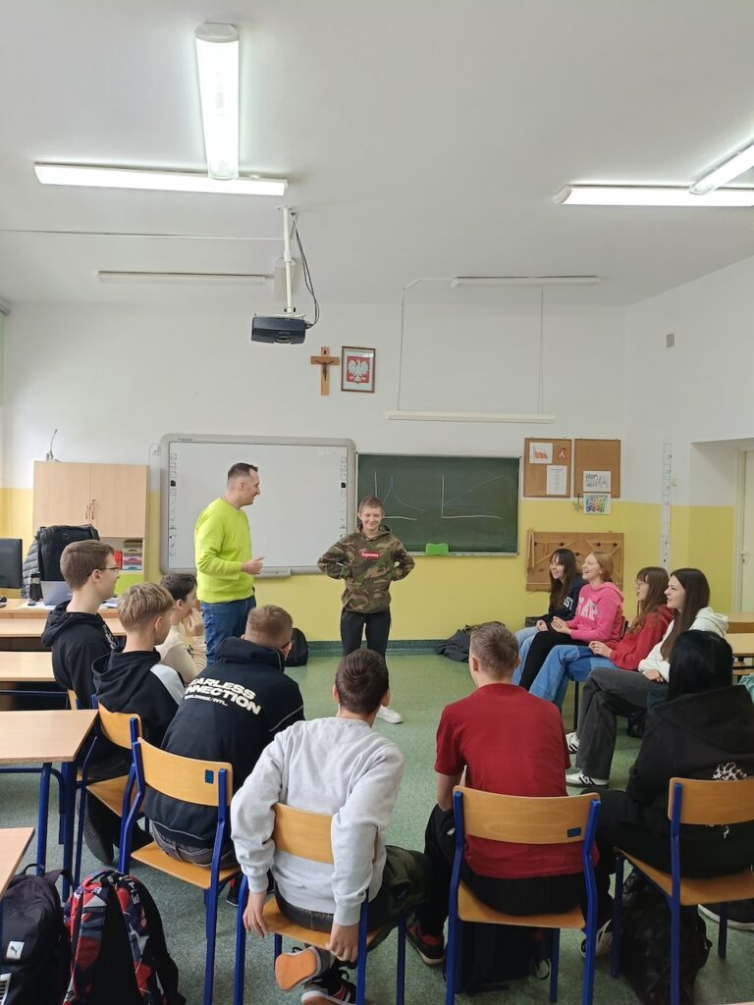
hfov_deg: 53.1
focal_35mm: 26
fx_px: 755
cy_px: 502
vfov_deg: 67.3
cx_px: 377
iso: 400
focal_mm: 4.84
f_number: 1.88
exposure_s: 1/100
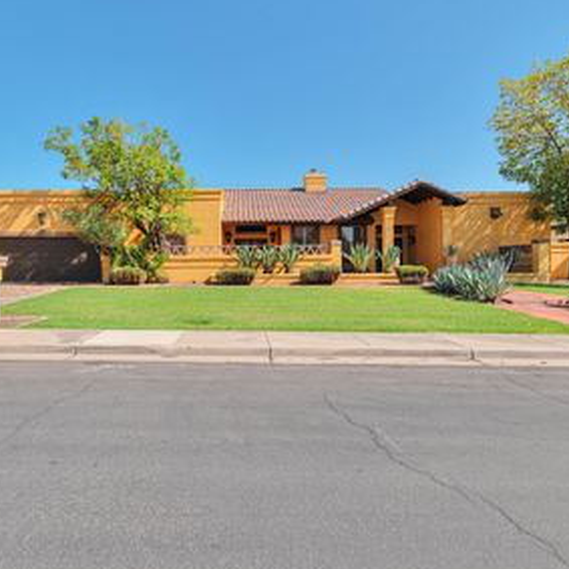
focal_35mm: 21
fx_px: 391
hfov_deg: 71.8
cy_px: 258
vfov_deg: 72.0
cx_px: 245
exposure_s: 1/320
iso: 100
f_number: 8
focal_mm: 14
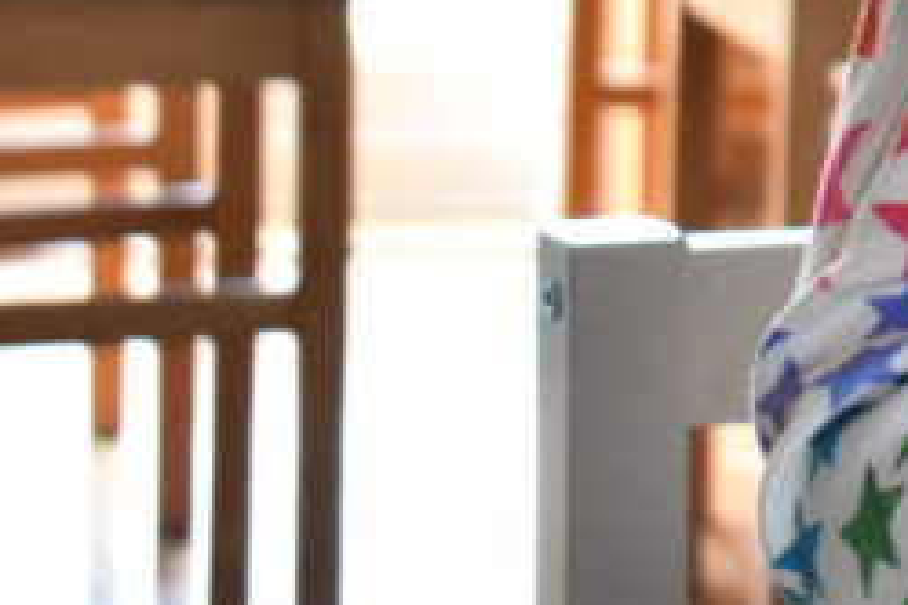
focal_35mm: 210
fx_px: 5296
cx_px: 1718
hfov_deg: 9.3
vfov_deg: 6.5
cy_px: -257
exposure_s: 1/50
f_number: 4.5
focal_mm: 34
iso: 2000
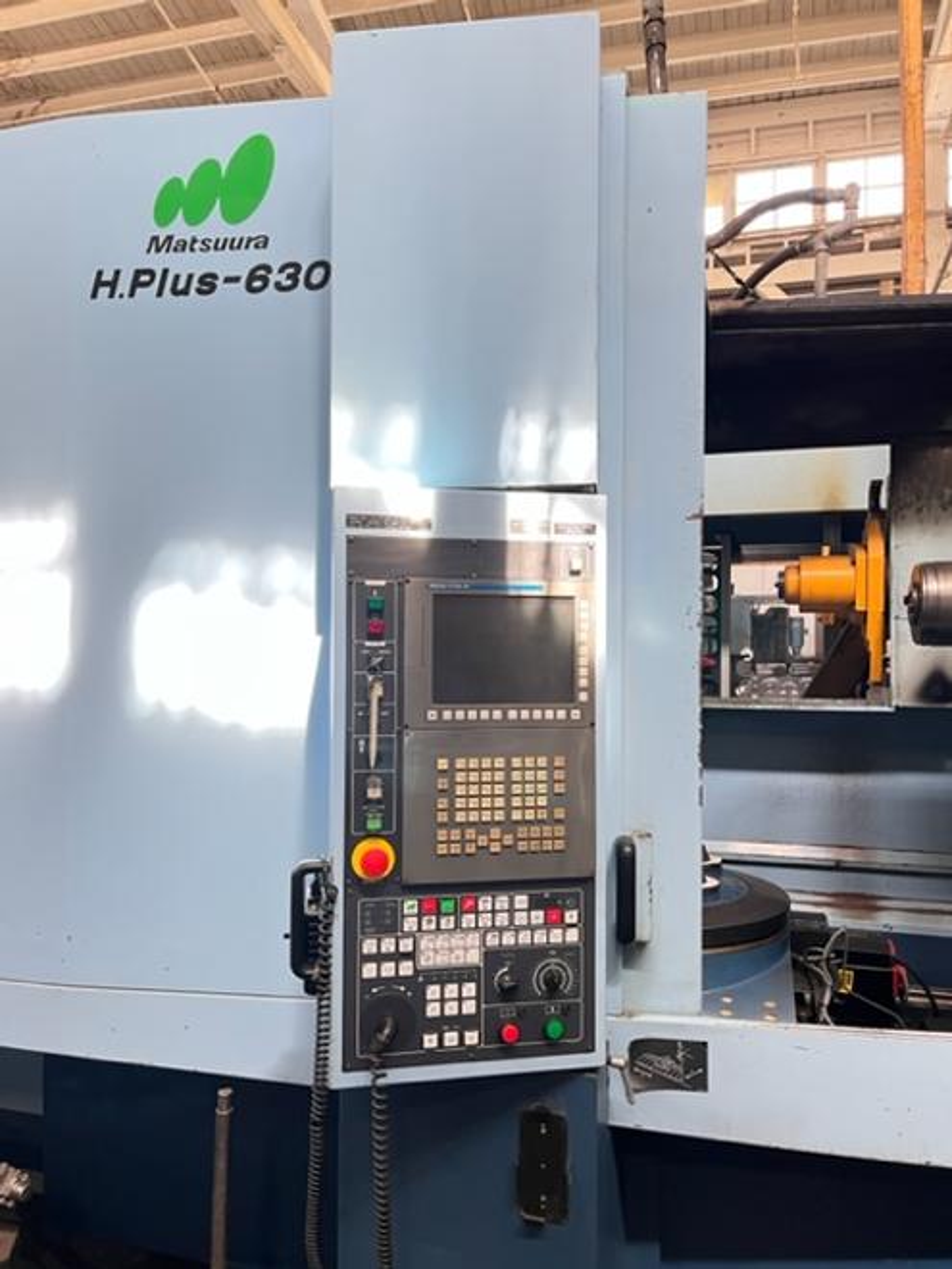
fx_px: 953
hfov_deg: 53.1
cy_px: 634
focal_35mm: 26
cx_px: 476
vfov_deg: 67.3
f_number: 1.6
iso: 100
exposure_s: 1/60
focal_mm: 5.1
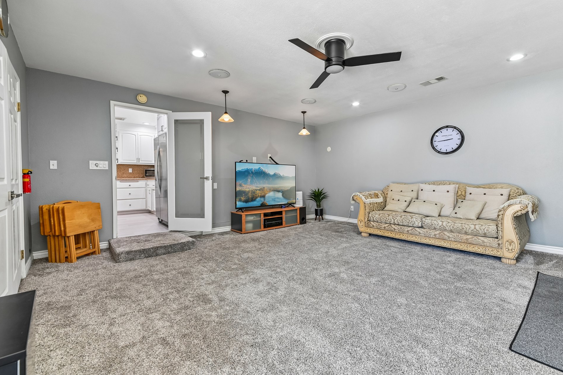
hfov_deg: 100.4
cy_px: 181
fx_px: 235
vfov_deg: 77.3
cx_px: 285
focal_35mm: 15
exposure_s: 1/13
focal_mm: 14
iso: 250
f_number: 8
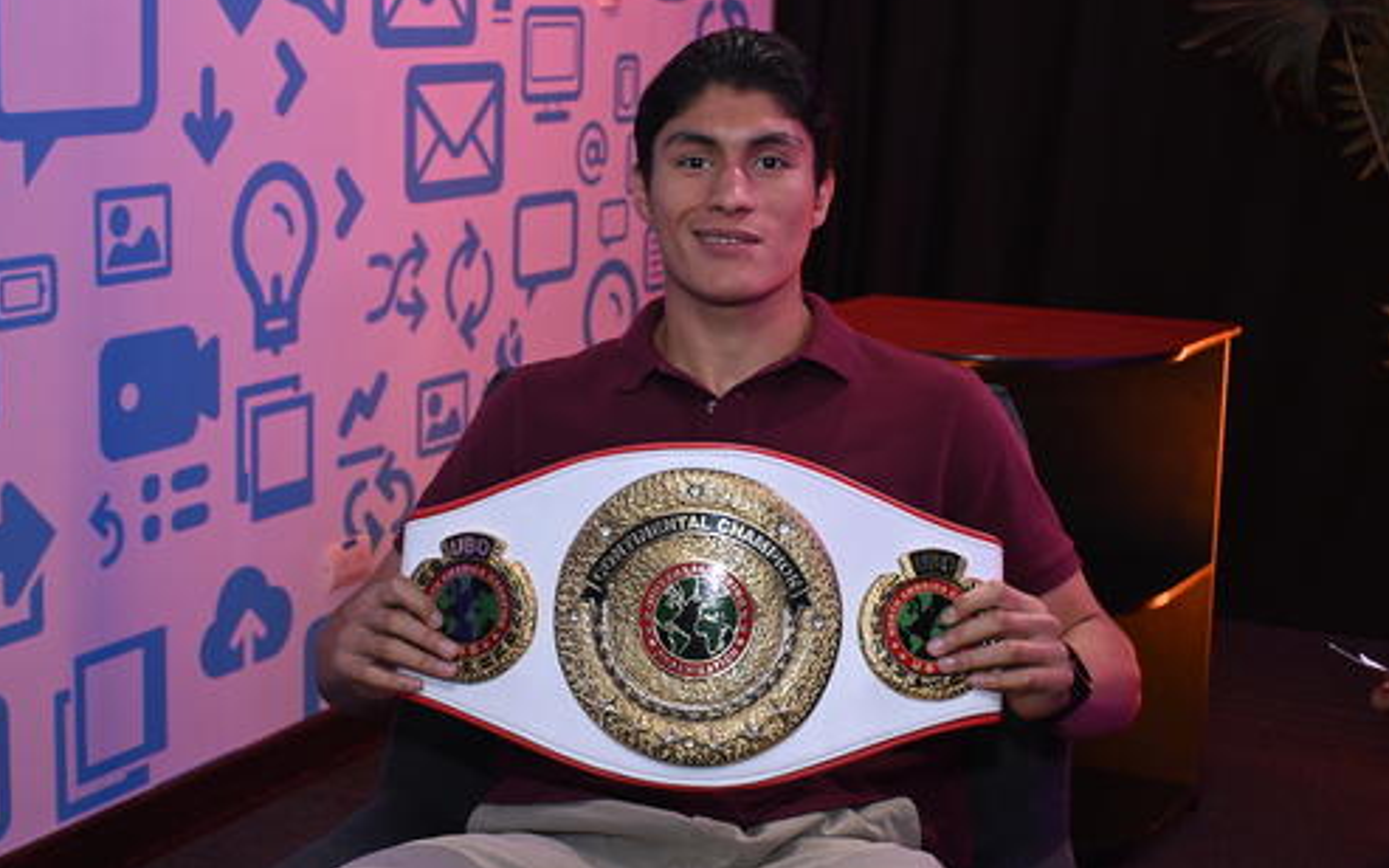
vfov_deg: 20.9
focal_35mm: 62
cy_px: 403
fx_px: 2347
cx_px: 696
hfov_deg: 33.0
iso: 1250
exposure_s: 1/125
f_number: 4.5
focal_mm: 40
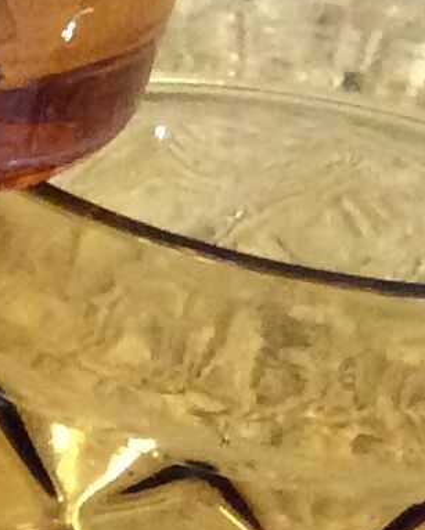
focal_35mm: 211
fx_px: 3314
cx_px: -836
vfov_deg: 9.1
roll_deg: -1.2
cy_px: 437
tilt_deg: -30.6
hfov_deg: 6.7
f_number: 2.4
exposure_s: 1/25
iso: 250
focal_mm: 3.3
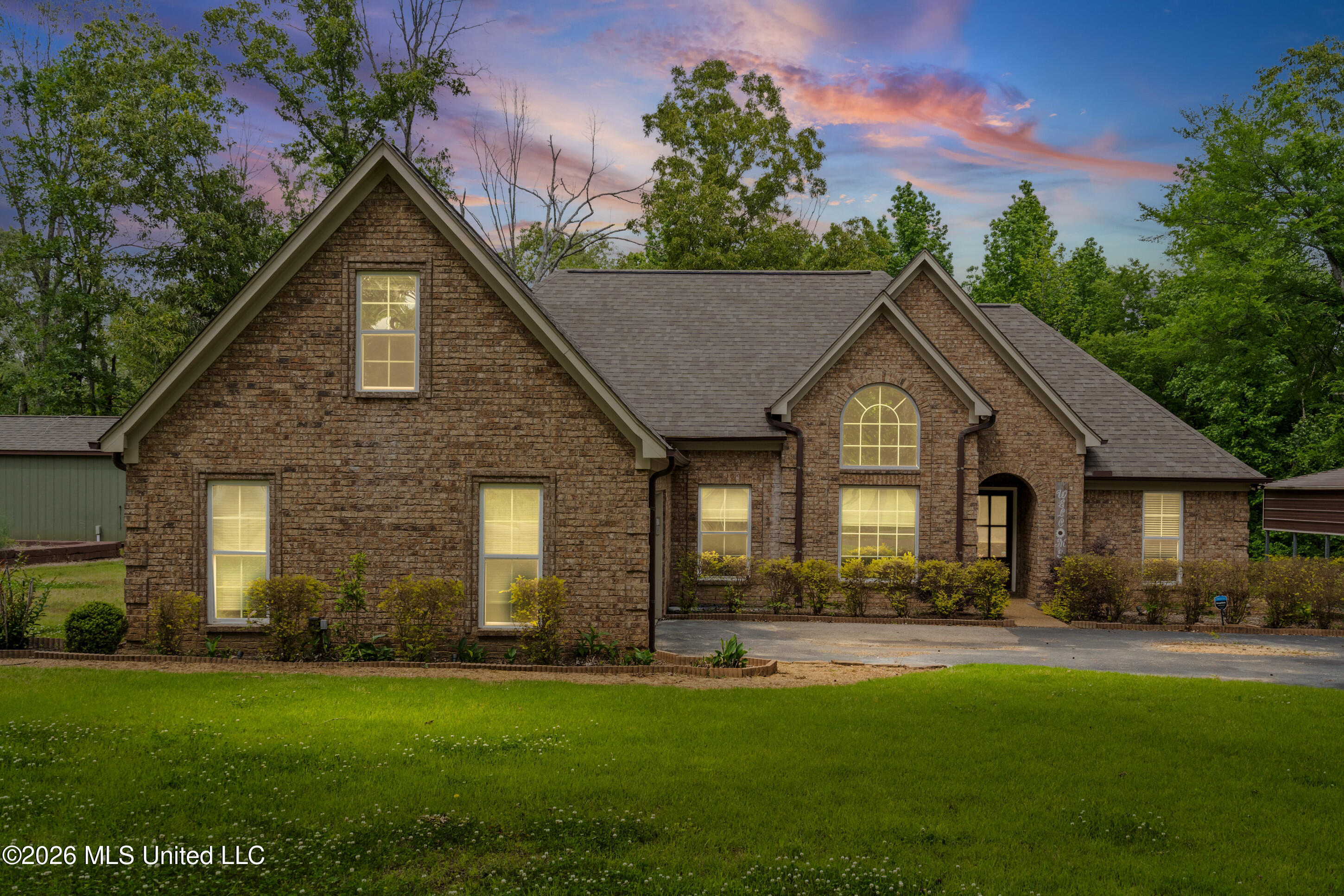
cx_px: 672
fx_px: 1269
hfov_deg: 55.8
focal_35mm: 34
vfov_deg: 38.9
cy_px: 448
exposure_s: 1/400
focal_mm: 34
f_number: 9
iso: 800
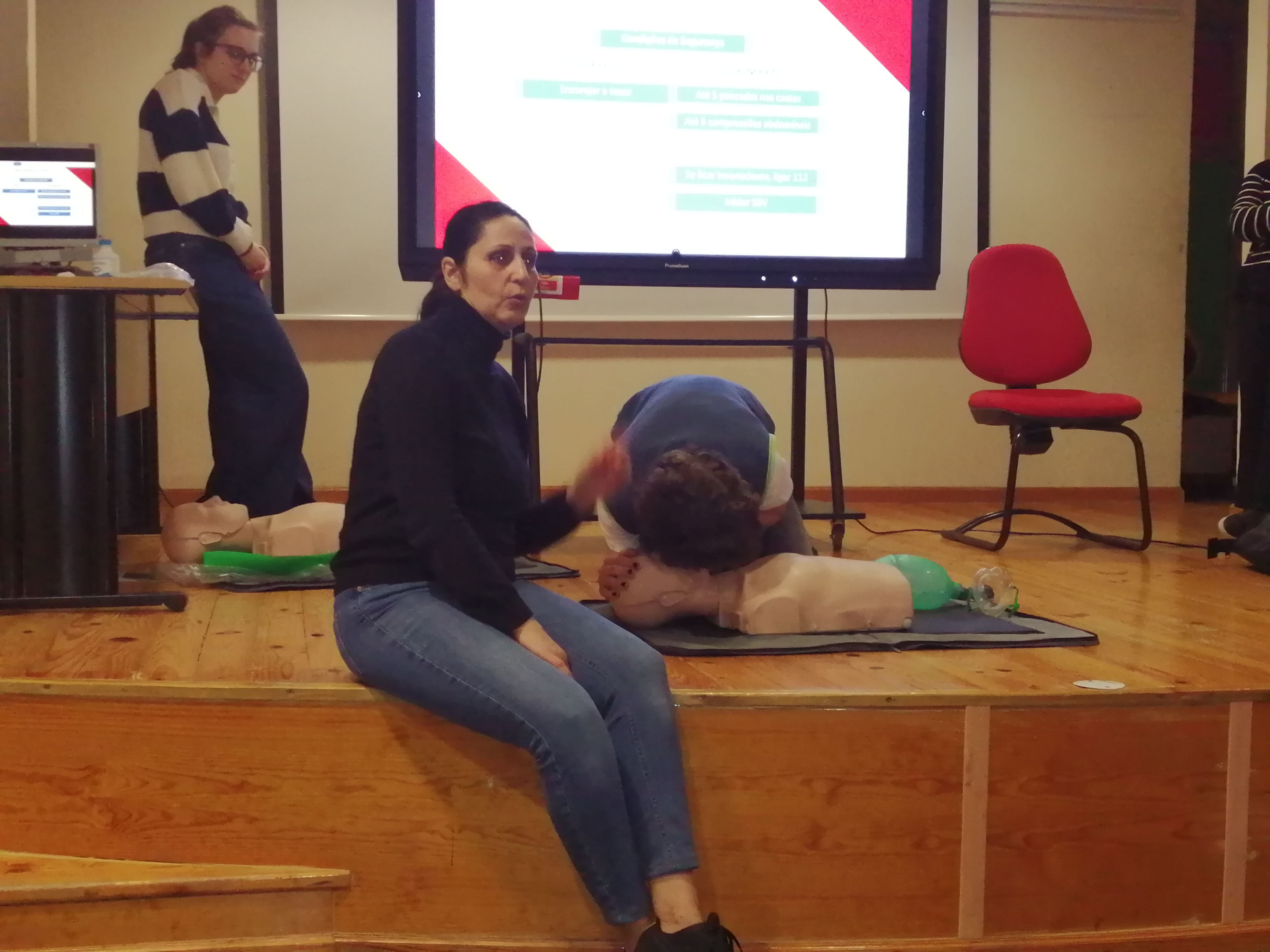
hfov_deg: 43.9
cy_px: 476
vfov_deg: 33.6
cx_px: 635
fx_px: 1578
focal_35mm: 43
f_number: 1.8
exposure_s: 1/33.3
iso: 250
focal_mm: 3.62
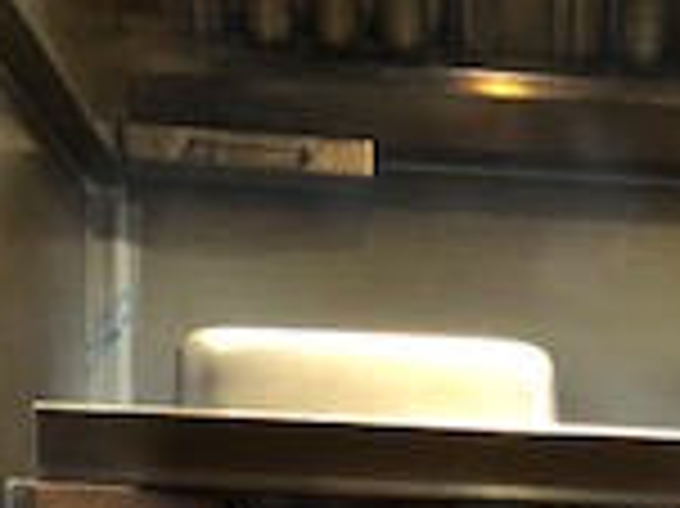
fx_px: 2336
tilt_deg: -10.2
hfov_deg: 15.8
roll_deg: +1.3
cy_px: 1003
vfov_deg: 11.3
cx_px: 878
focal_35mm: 119
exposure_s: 1/6
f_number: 1.8
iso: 80
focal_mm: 3.99
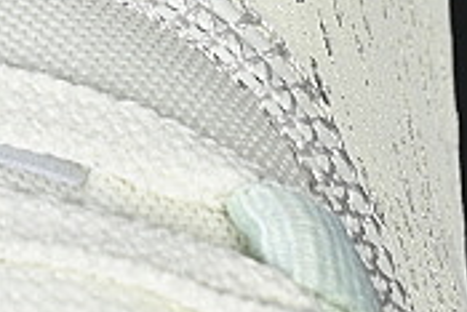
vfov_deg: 3.0
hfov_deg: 4.4
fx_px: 5998
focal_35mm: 462
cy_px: -381
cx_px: -101
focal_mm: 50
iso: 160
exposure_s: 1/80
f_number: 7.1
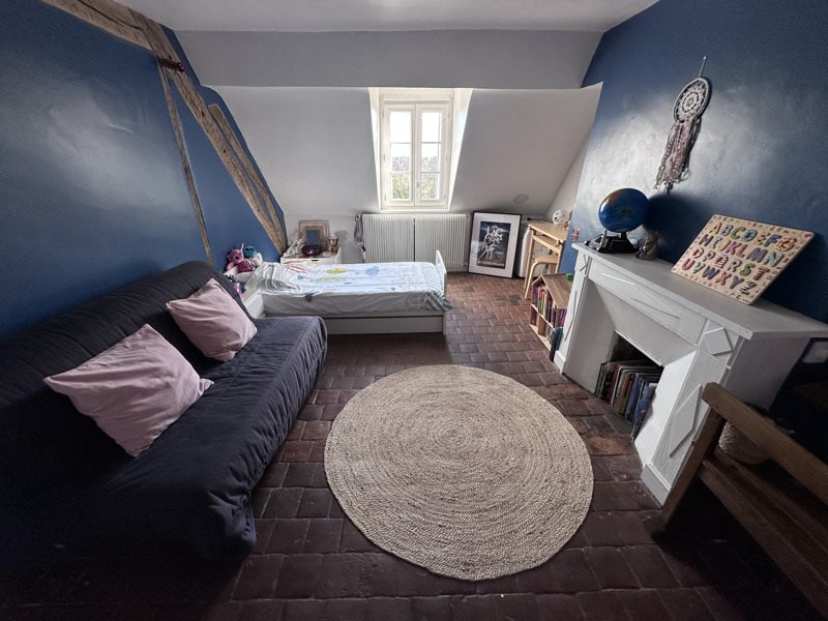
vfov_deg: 85.7
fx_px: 335
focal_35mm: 14
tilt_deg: -23.6
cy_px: 310
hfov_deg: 102.1
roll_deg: -0.5
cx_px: 414
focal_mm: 2.22
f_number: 2.2
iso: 100
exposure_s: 1/99
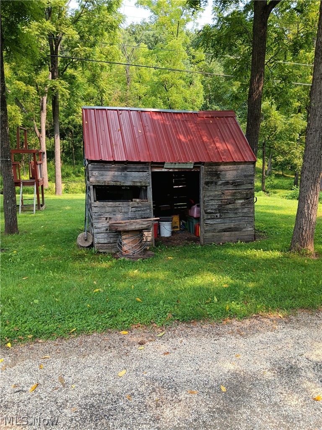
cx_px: 161
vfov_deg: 67.3
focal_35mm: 26
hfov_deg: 53.1
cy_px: 215
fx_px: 322
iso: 25
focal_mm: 3.98
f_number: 1.8
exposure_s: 1/125
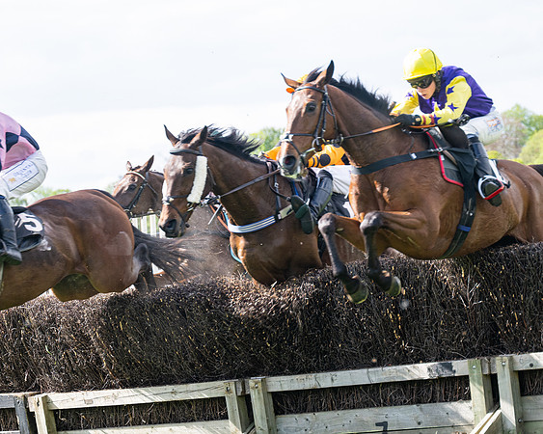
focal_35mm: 166
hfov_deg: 11.6
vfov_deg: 9.3
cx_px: 217
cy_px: 217
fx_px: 2661
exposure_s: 1/800
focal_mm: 98
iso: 200
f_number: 4
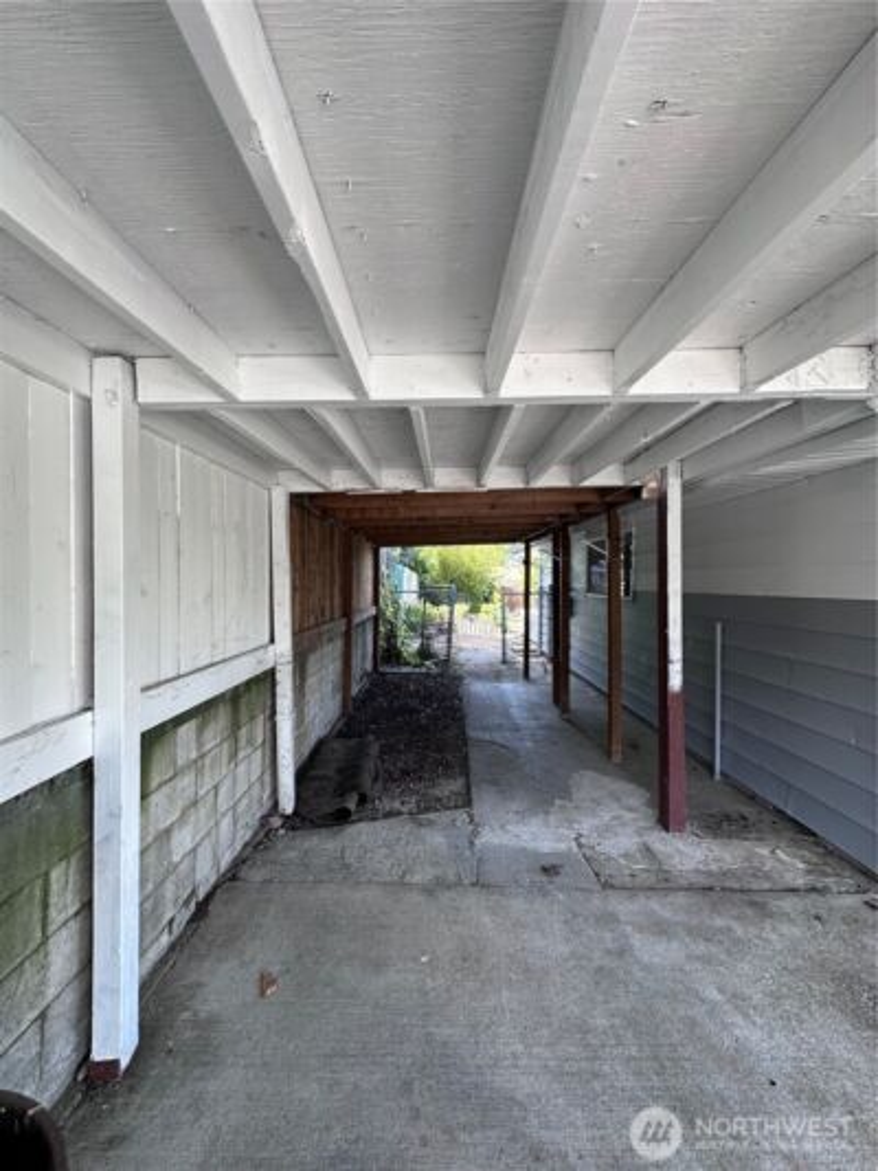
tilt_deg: +0.6
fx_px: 473
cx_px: 439
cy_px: 586
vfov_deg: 102.1
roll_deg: -1.8
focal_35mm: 14
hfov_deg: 85.7
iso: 80
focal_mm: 2.22
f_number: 2.2
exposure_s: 1/99
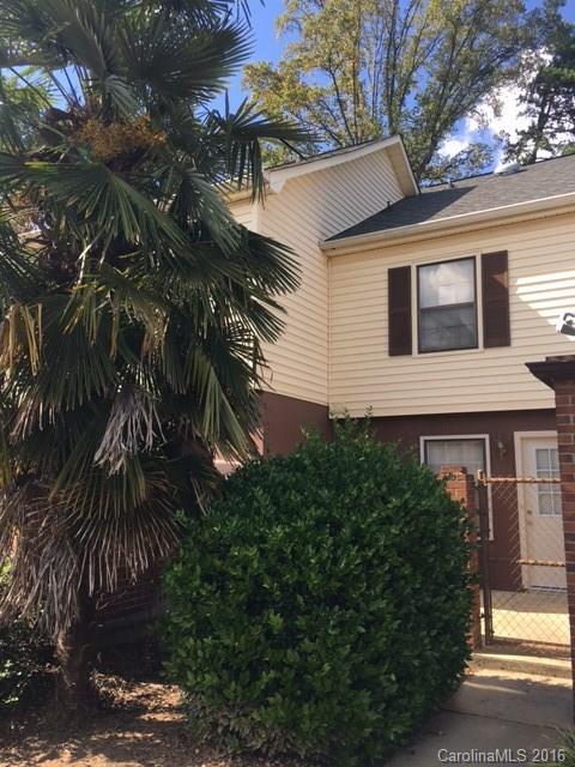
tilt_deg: +8.8
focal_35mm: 29
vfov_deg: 61.7
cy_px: 384
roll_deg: -0.7
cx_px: 288
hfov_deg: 48.2
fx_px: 642
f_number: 2.2
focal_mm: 4.15
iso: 25
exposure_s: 1/641
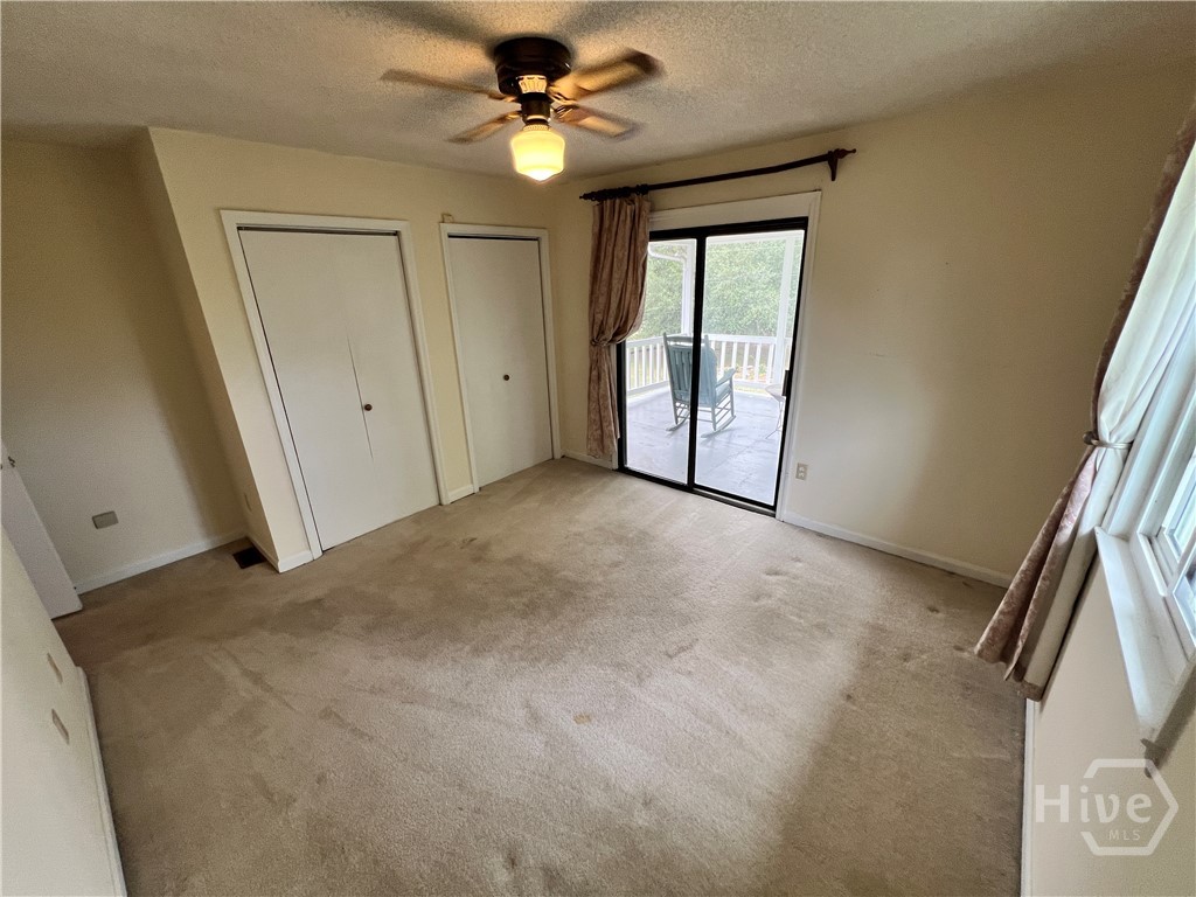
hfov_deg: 106.2
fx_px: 449
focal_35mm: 13
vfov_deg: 89.9
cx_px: 598
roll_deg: +2.3
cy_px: 448
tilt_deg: -19.4
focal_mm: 1.57
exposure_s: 1/99
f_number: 1.8
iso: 100
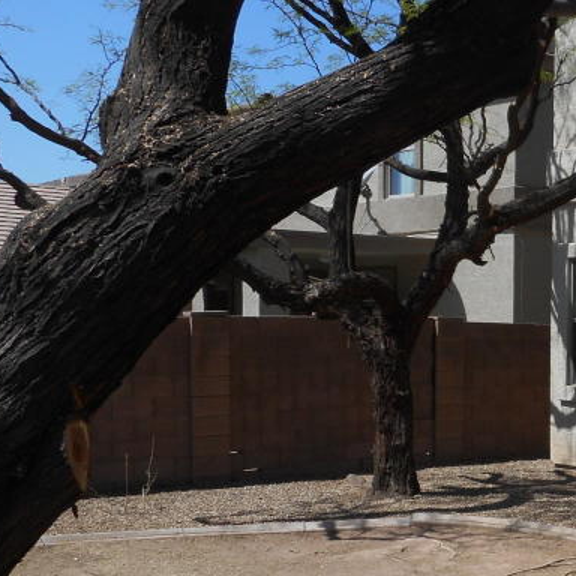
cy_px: 384
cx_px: 723
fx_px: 1111
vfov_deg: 28.9
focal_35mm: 59
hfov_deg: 25.5
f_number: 3.7
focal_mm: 4.5
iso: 80
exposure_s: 1/800
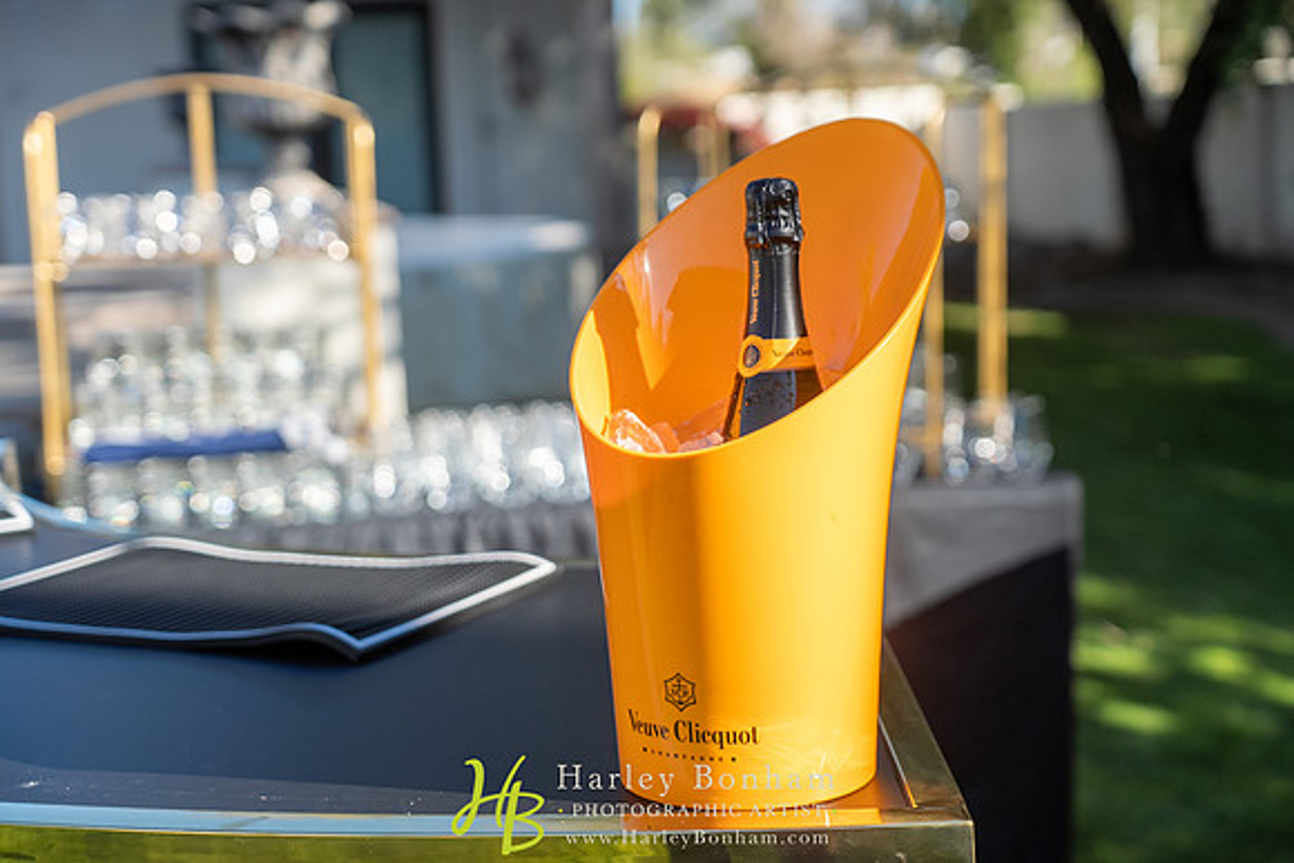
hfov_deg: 30.5
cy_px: 432
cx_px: 647
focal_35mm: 66
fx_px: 2373
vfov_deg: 20.6
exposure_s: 1/1600
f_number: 4
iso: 250
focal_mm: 66
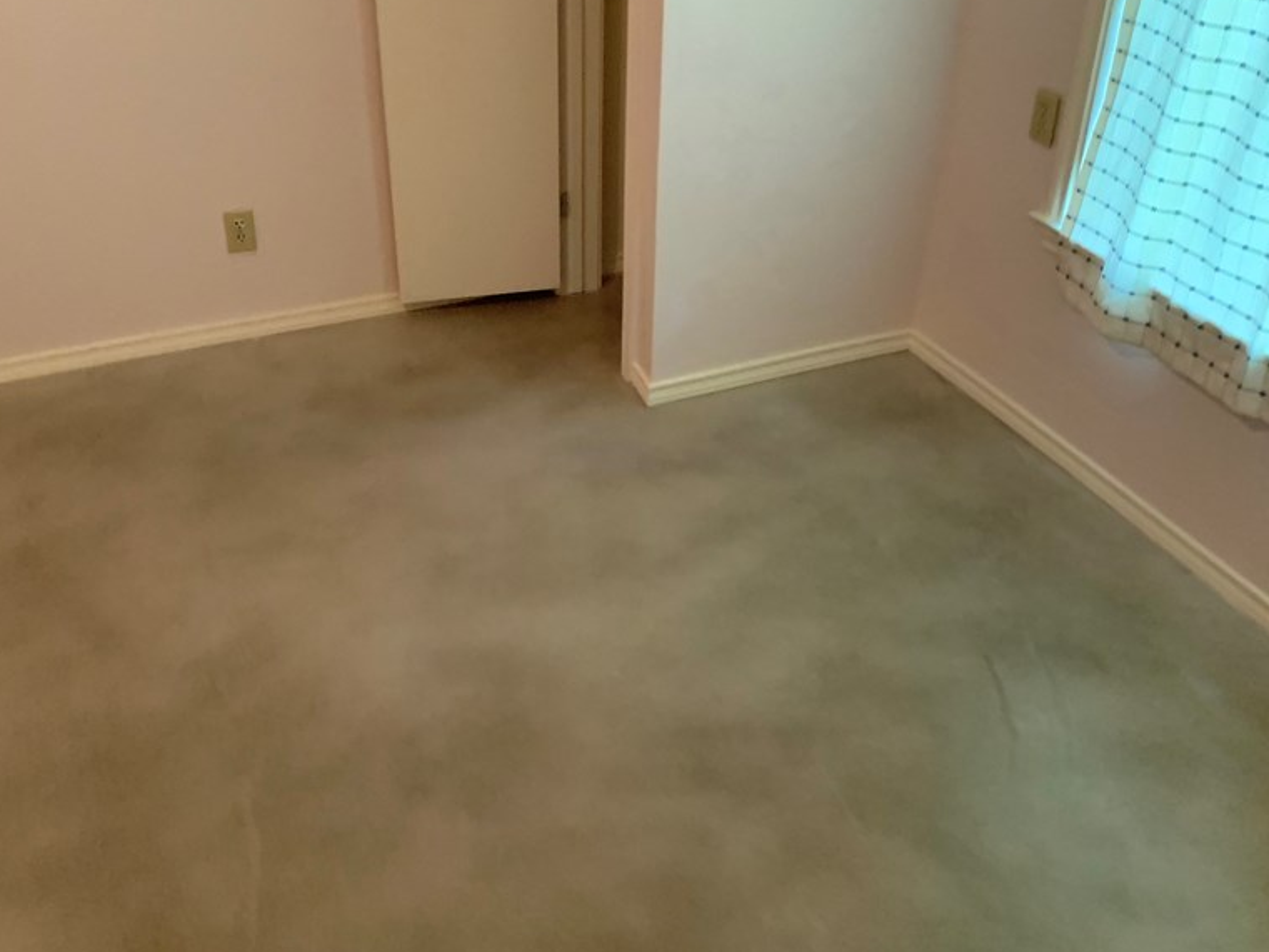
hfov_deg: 52.6
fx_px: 1283
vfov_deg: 40.5
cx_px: 602
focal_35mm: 35
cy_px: 375
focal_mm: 4.25
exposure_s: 1/60
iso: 320
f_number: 1.8
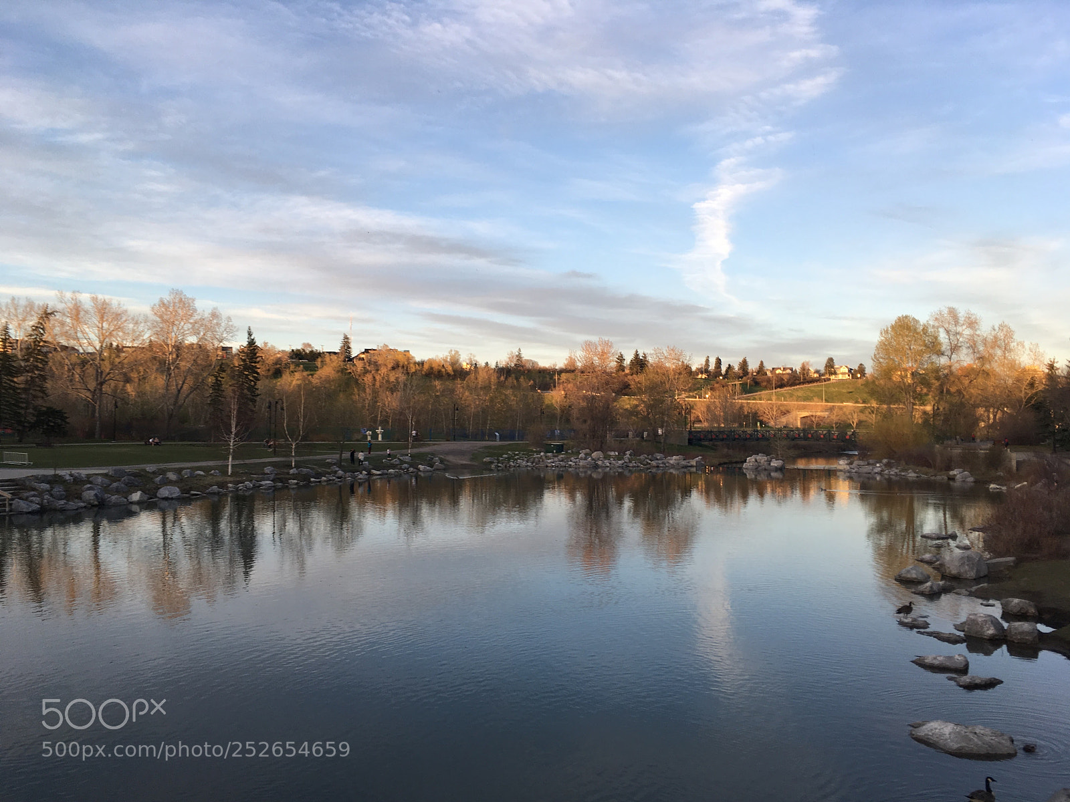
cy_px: 401
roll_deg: +0.1
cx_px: 535
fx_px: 896
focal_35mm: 29
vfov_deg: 48.2
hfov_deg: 61.7
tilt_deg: -0.1
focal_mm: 4.15
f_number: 2.2
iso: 25
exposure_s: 1/120
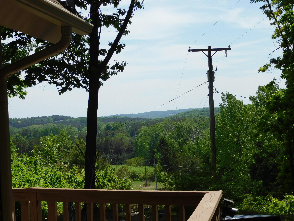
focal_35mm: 91
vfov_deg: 16.2
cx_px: 147
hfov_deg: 21.5
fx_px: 773
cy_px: 110
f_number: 4.5
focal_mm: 16.1
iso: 125
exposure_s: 1/800
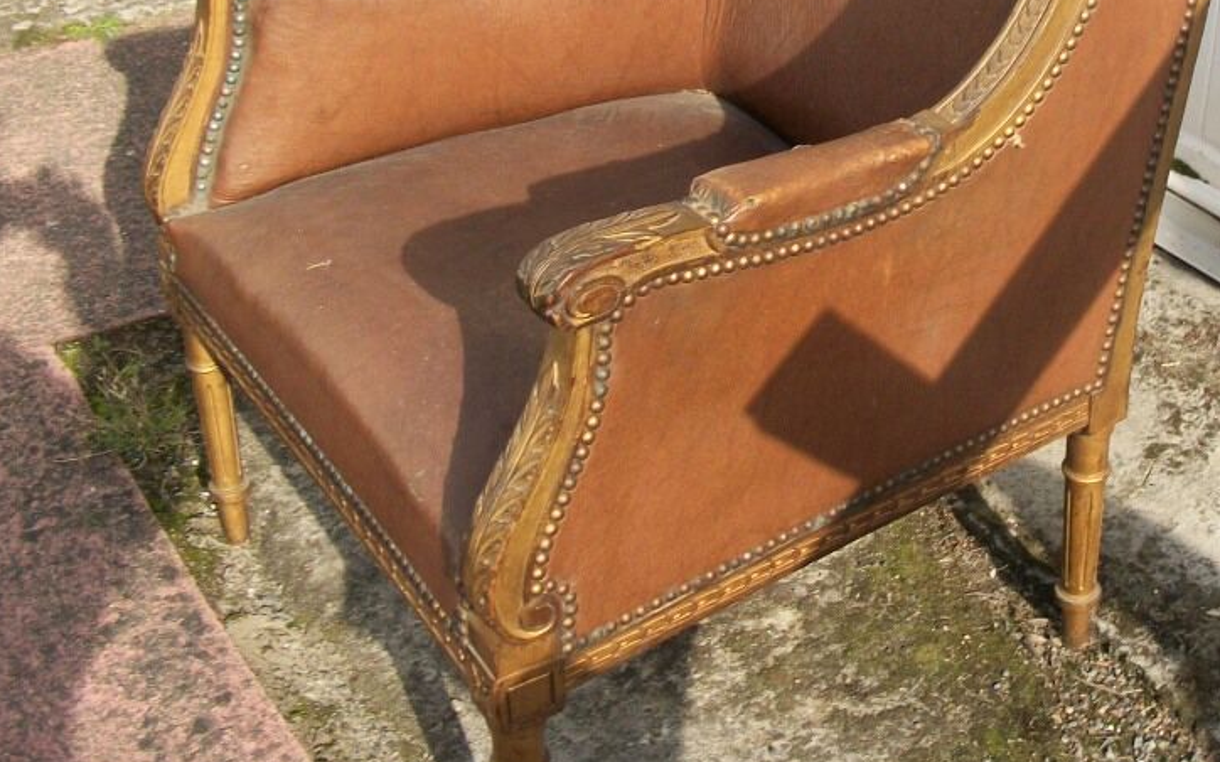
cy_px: 162
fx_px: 1994
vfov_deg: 21.4
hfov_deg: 33.4
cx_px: 900
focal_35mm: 60
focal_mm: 5.7
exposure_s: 1/80
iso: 80
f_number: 8.8
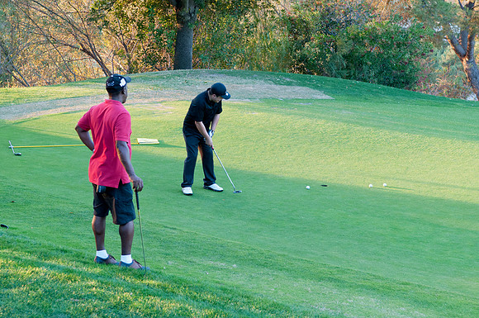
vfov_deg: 16.5
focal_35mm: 82
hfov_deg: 24.6
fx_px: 1096
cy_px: 159
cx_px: 240
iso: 500
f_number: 5
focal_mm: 55
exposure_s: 1/100
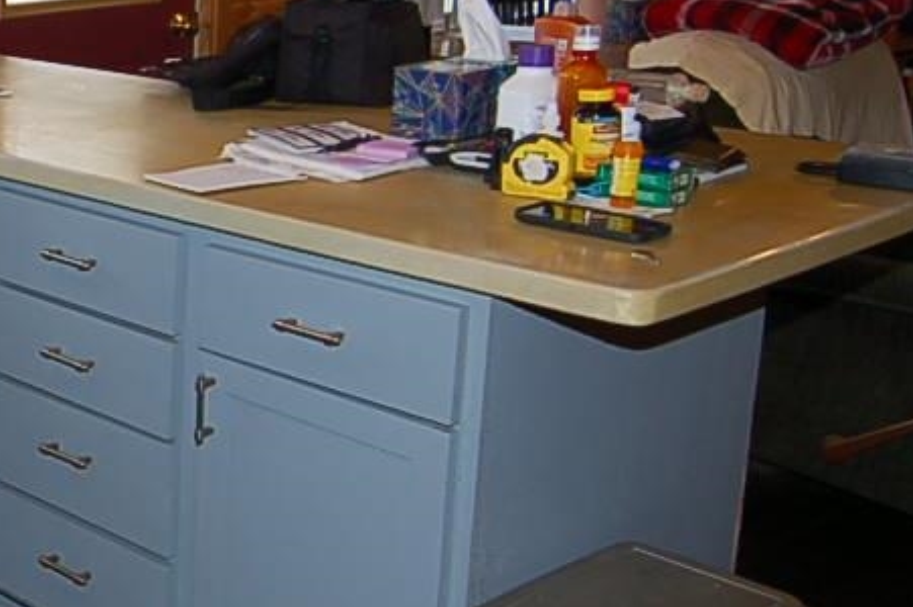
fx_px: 1521
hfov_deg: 29.4
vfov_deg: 22.5
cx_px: -146
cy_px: 214
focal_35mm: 60
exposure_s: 1/60
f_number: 4
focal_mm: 12
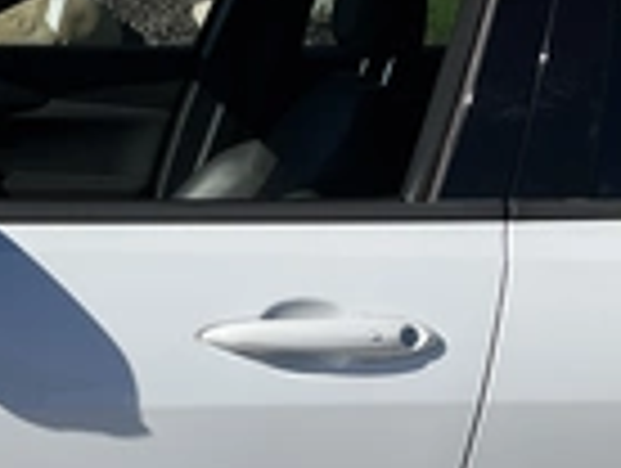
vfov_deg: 17.5
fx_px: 1510
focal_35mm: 84
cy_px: 338
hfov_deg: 22.4
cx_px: 14
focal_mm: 3
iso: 25
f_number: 1.8
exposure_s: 1/4065
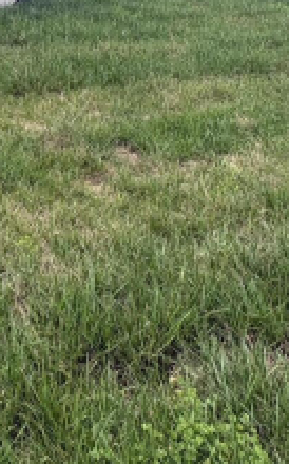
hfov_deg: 23.2
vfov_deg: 38.3
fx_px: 569
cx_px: -141
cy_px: -22
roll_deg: +1.2
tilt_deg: -3.2
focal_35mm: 45
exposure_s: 1/796
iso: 50
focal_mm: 2.22
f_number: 2.2
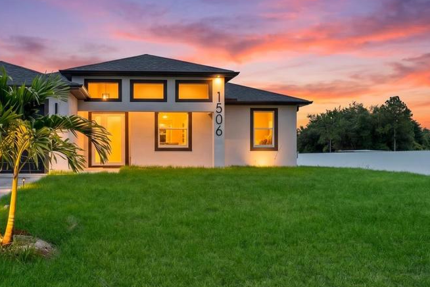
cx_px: 149
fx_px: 456
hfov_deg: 49.7
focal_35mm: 38
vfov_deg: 34.9
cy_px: 154
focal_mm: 23.1
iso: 100
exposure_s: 1/160
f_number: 9
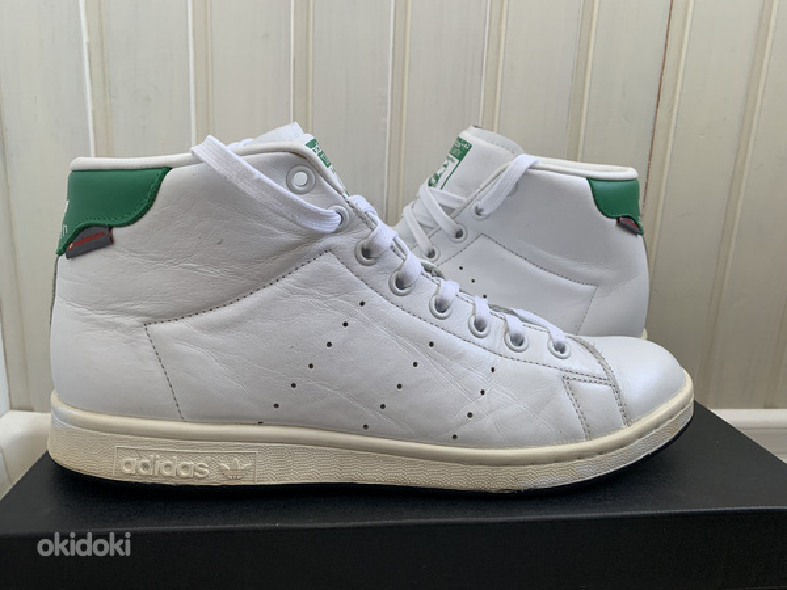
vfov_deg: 53.1
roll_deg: -1.3
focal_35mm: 26
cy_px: 295
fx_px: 591
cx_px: 394
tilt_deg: -14.7
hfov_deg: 67.3
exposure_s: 1/66
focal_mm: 4.25
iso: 100
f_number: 1.8
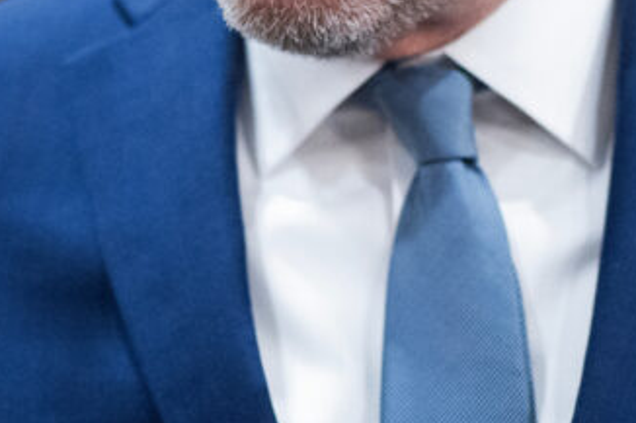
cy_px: 203
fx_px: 3072
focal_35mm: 174
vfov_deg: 7.9
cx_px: 293
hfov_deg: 11.8
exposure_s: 1/400
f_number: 1.4
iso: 3200
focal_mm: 35
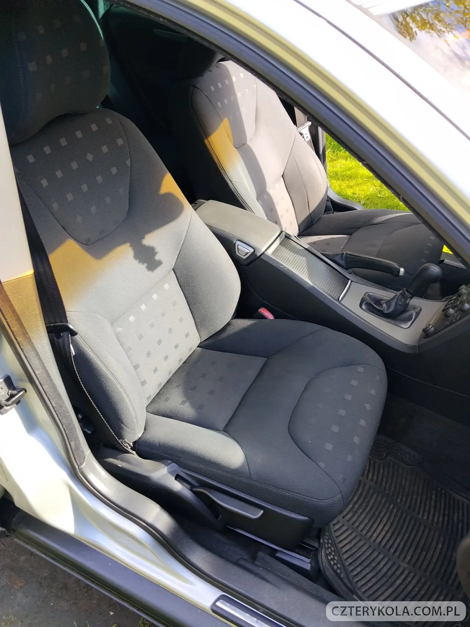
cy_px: 314
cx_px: 235
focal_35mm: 29
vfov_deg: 61.7
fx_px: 525
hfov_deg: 48.2
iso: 50
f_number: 1.8
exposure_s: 1/145
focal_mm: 4.22
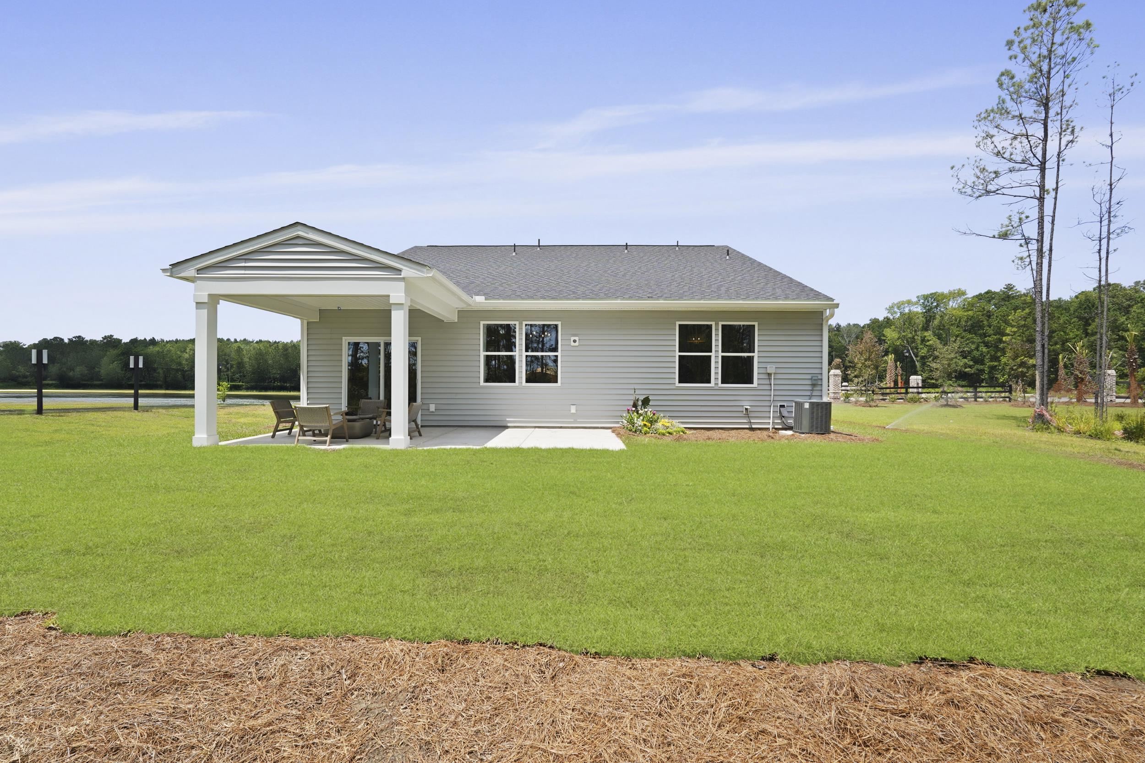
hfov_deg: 96.7
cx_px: 572
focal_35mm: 16
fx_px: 509
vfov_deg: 73.8
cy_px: 382
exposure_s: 1/320
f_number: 9
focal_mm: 16
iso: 320
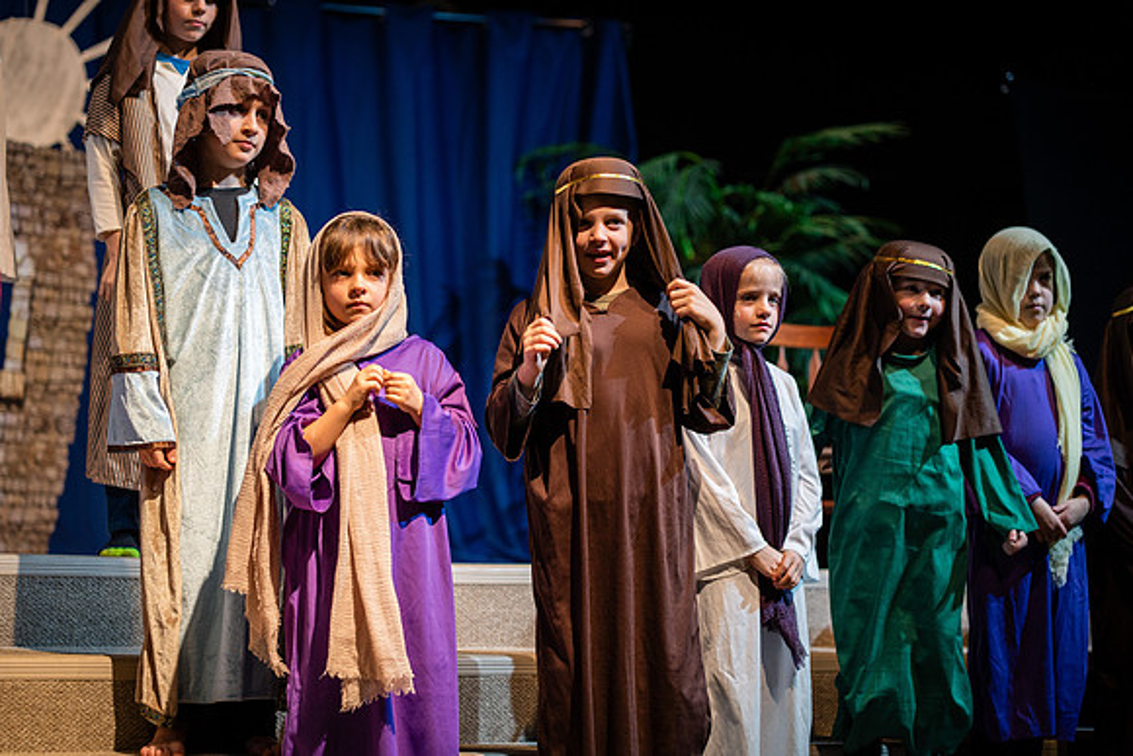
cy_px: 378
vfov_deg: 16.1
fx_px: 2676
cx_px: 566
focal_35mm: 85
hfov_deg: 23.9
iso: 500
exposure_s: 1/250
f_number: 2.8
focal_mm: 85
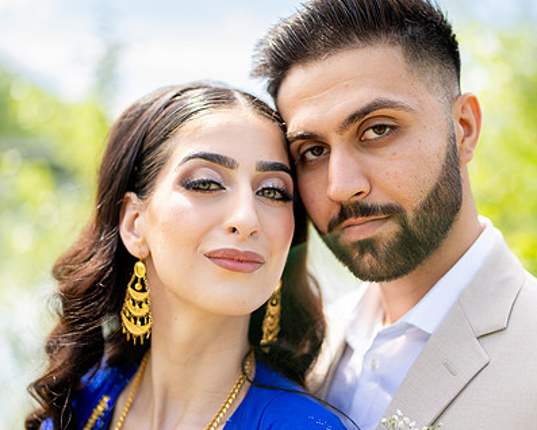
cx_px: 281
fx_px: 763
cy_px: 210
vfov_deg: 31.5
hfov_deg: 38.8
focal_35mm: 48
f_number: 1.2
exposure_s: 1/2500
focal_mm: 35
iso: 125
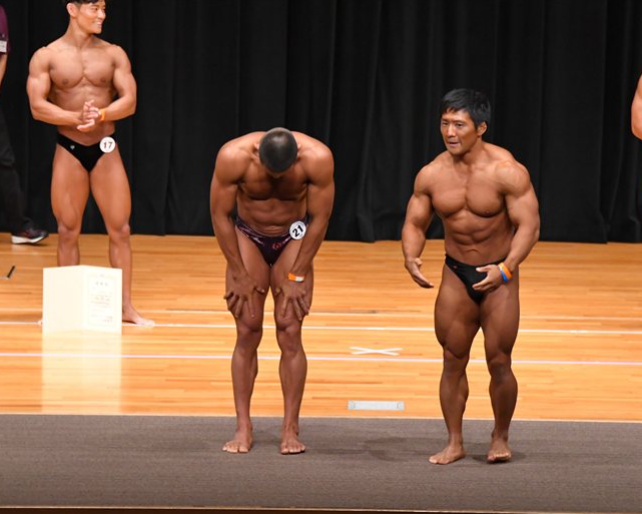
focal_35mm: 246
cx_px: 365
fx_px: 4675
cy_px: 258
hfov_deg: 7.9
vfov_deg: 6.3
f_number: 5.6
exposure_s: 1/400
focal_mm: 145
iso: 5000
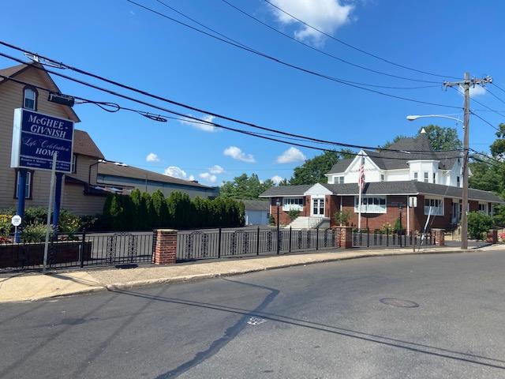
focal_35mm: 26
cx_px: 252
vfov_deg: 53.1
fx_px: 379
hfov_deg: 67.3
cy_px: 190
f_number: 1.8
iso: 32
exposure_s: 1/2358
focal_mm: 4.25
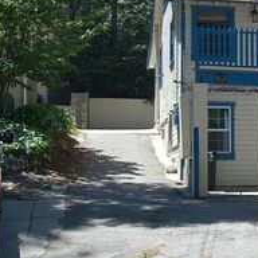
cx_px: 310
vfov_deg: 22.7
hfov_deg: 21.1
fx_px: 642
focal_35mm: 76
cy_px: 106
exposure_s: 1/200
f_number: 7.1
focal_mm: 23
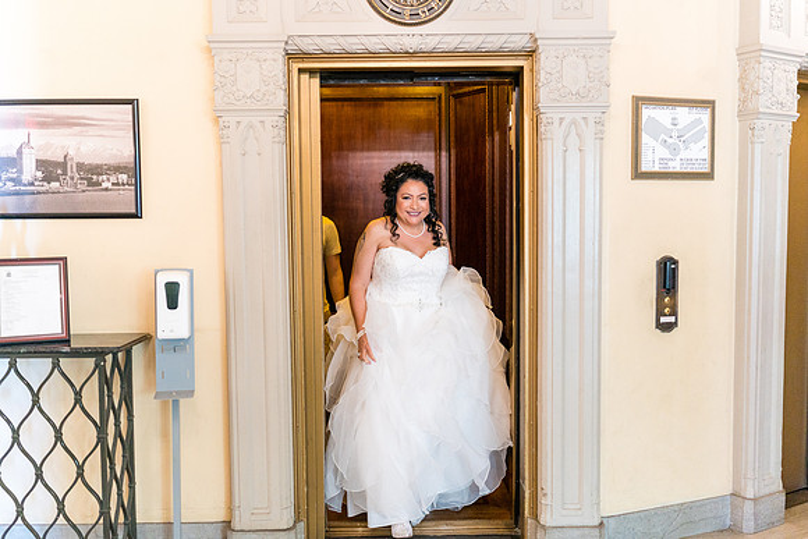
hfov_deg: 54.4
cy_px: 270
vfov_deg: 37.9
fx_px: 786
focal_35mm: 35
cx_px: 404
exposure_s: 1/200
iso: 800
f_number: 1.4
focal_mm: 35
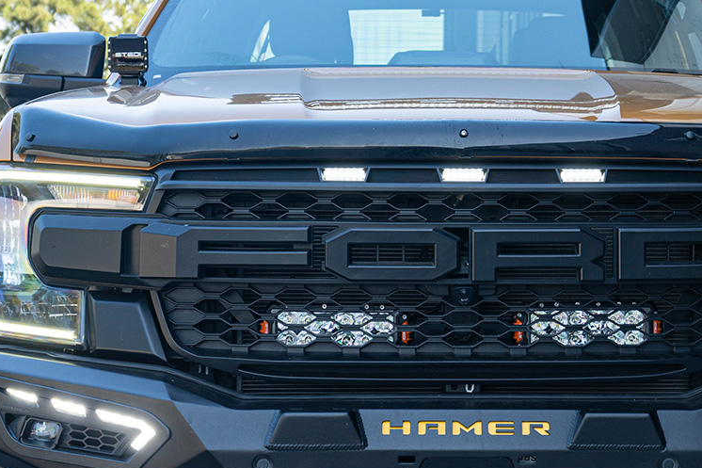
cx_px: 443
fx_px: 1365
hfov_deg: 28.7
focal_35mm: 70
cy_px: 279
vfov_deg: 19.4
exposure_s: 1/80
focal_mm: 29
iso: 100
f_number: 4.5
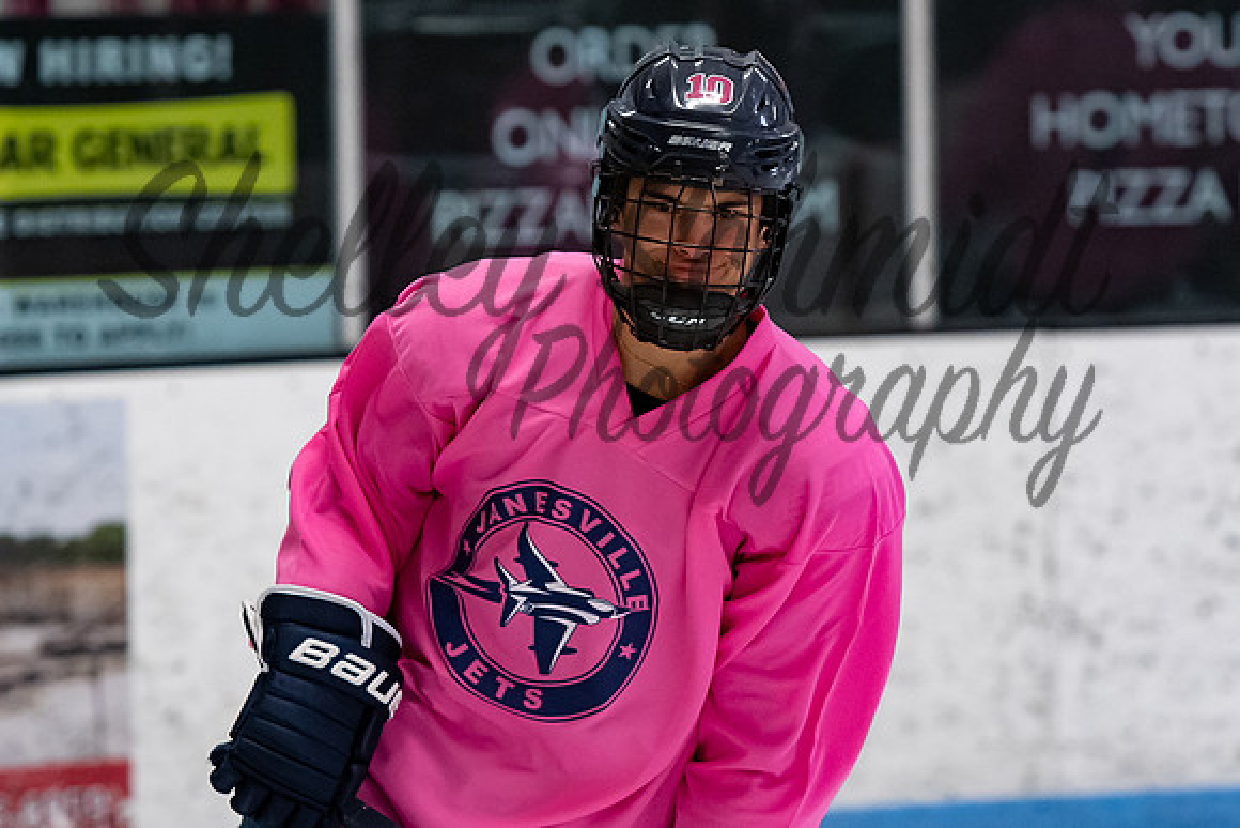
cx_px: 690
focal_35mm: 337
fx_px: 11618
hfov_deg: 6.1
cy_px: 335
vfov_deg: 4.1
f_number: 3.5
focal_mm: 160
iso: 2000
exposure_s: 1/800
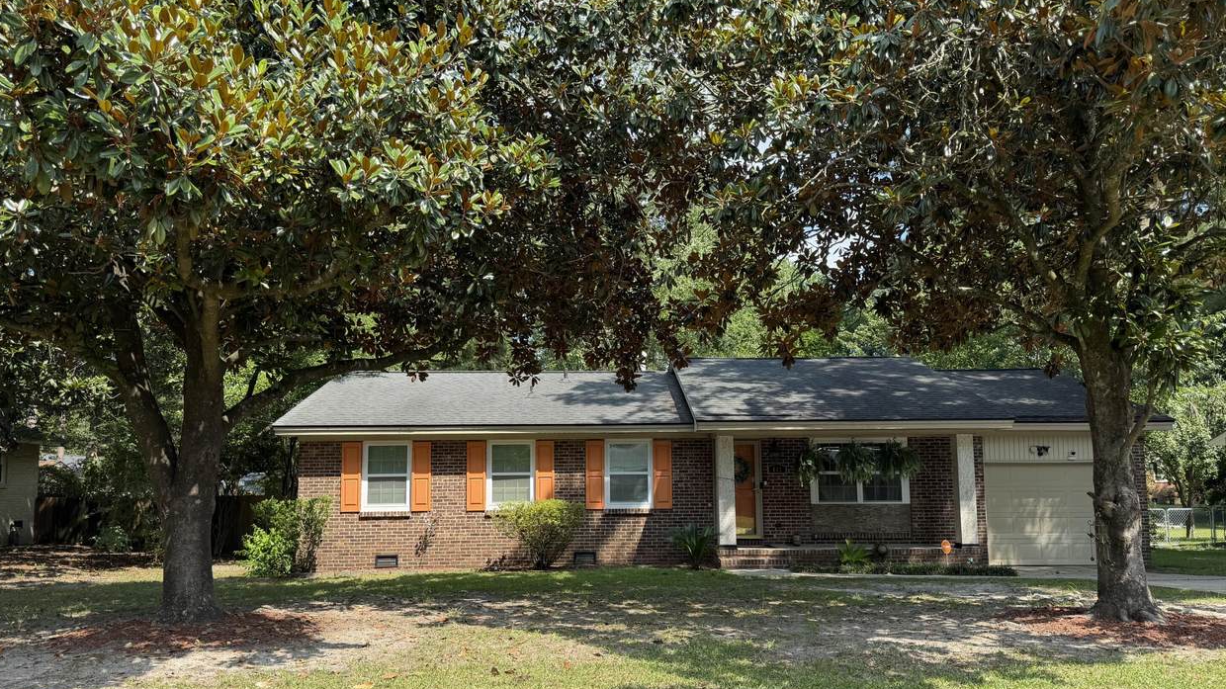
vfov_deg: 42.7
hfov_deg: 69.9
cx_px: 609
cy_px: 400
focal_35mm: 27
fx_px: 878
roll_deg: +0.2
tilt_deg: +5.8
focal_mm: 6.76
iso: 80
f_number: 1.78
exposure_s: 1/1271
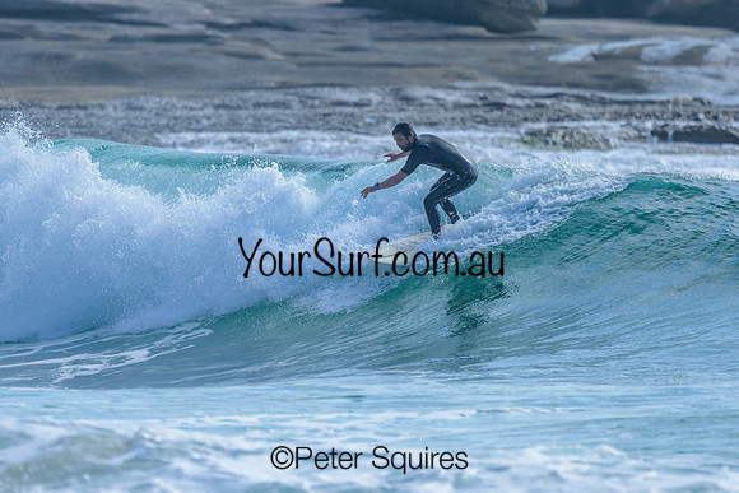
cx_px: 389
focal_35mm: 985
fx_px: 20221
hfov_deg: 2.1
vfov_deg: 1.4
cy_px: 227
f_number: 6.3
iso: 280
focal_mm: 800
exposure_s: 1/2000
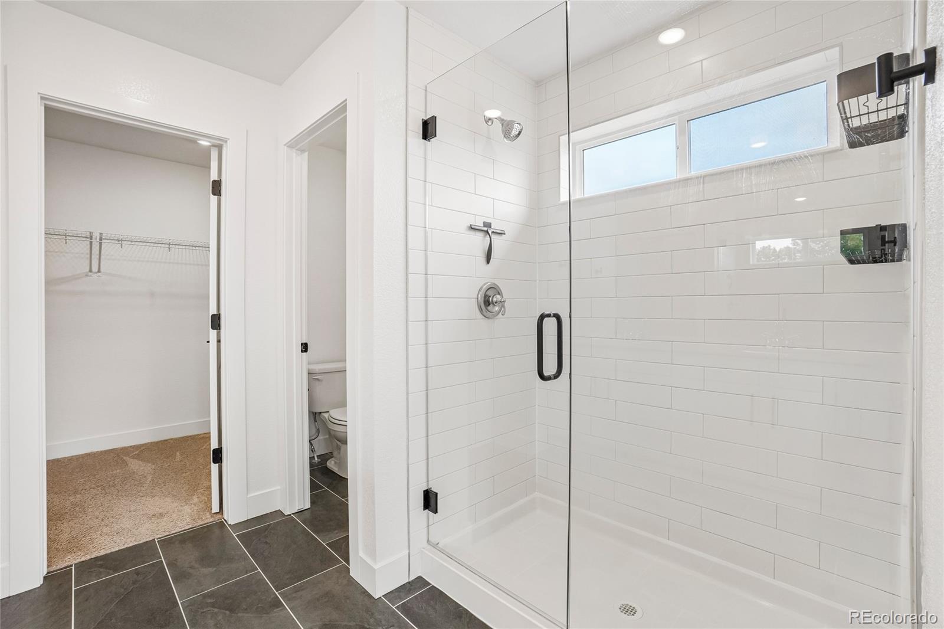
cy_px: 314
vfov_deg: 77.3
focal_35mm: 15
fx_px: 393
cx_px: 472
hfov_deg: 100.4
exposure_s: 1/80
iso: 400
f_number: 8
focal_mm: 10
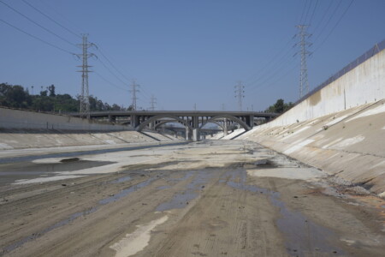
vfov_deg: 36.9
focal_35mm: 36
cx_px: 192
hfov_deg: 53.1
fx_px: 385
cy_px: 128
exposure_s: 1/640
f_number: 8
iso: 100
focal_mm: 24
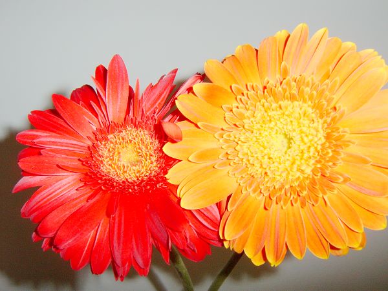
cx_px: 194
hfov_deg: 58.4
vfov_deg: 45.4
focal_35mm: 31
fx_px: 347
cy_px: 146
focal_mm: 8.13
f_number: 6.7
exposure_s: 1/125
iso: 100
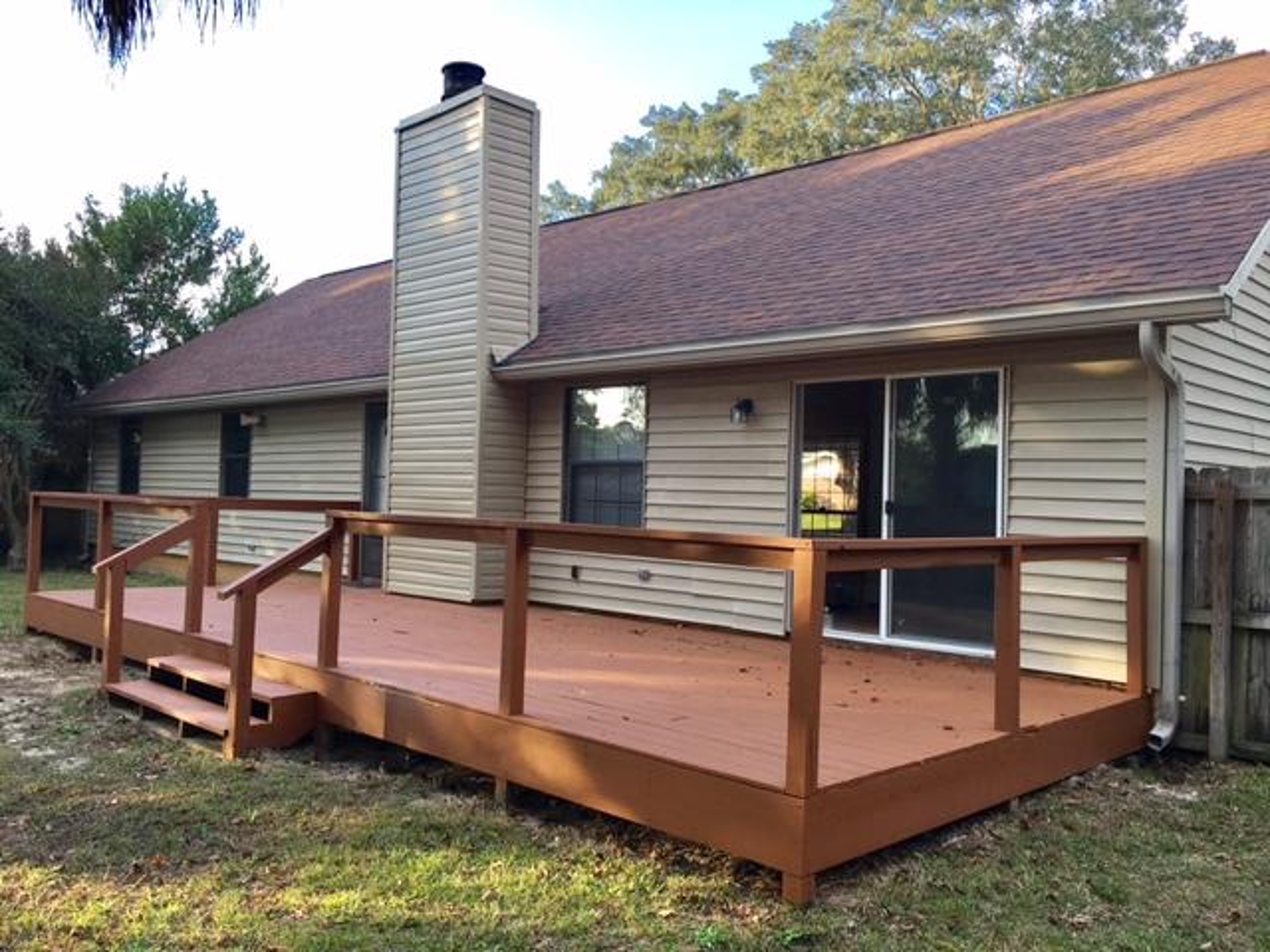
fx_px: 1064
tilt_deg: +1.7
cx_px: 635
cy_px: 476
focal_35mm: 29
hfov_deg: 61.7
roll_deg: -3.0
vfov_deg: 48.2
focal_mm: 4.15
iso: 25
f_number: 2.2
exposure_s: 1/180
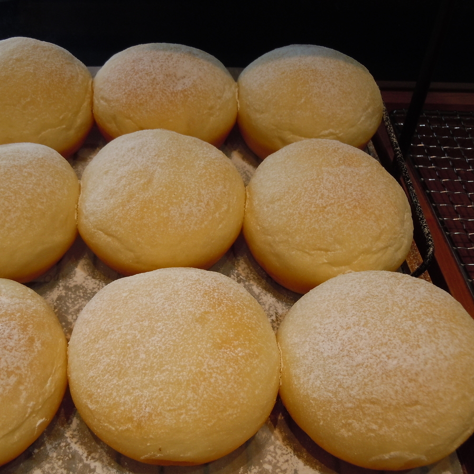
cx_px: 177
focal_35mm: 39
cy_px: 237
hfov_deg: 42.5
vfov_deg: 42.8
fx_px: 604
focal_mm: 5.9
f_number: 4
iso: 160
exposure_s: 1/125
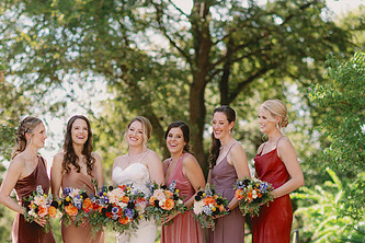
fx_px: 1500
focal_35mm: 148
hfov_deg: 13.9
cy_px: 205
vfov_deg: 9.2
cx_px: 137
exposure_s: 1/640
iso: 100
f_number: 2.2
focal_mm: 85
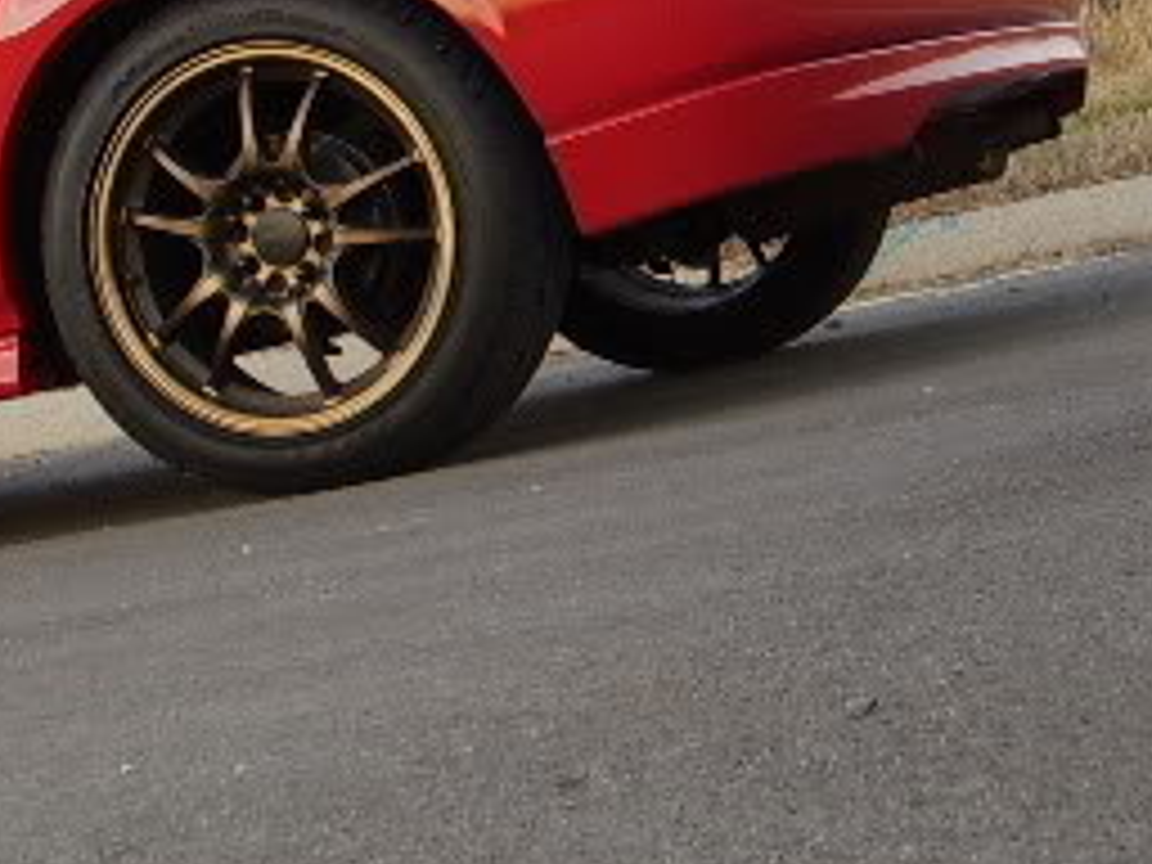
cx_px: -248
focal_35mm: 95
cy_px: 207
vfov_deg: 15.5
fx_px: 3162
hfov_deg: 19.4
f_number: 2.7
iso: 71
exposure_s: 1/18
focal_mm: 9.86
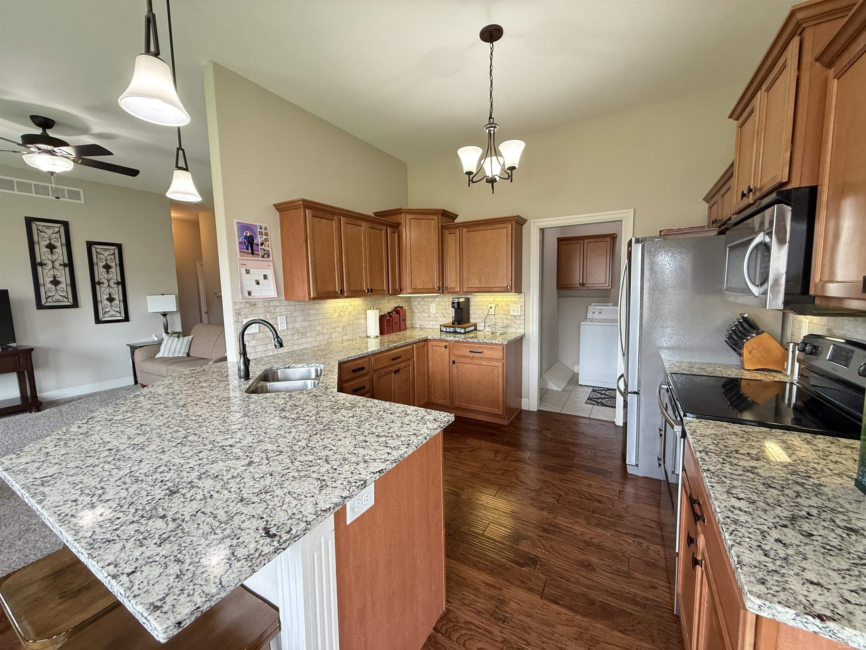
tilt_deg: -5.6
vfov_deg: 85.7
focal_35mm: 14
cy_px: 325
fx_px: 350
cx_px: 433
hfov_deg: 102.1
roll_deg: +1.4
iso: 320
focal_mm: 2.22
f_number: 2.2
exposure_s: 1/60
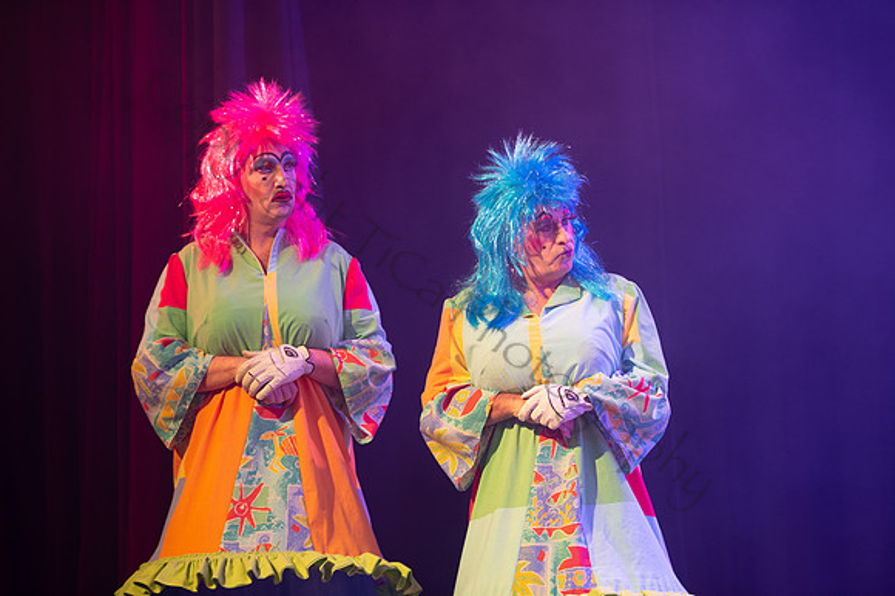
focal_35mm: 116
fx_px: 2882
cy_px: 298
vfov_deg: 11.8
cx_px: 448
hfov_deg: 17.7
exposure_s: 1/80
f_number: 2.8
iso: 1000
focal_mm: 116
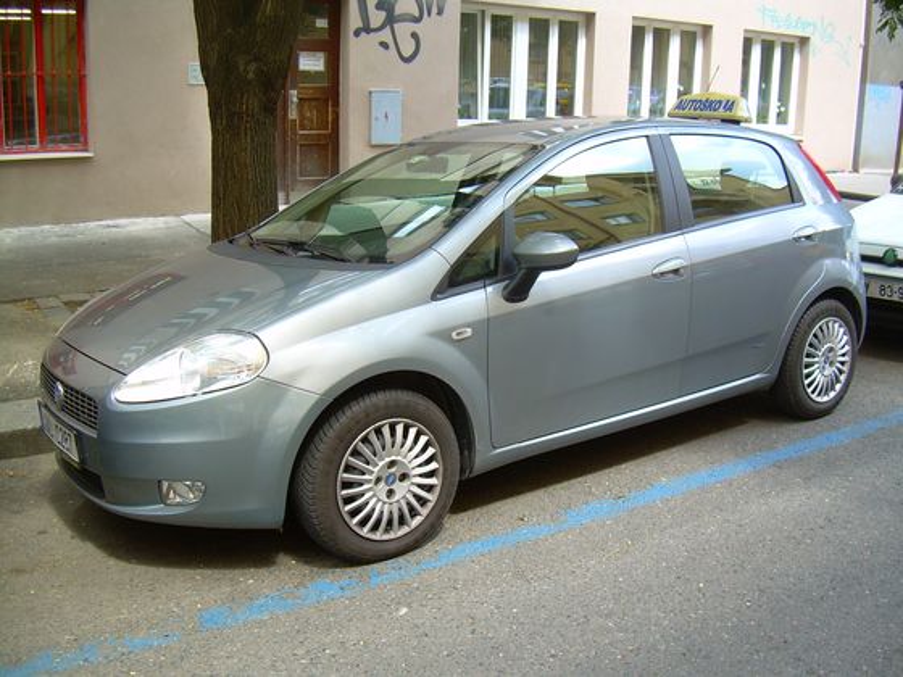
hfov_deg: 49.0
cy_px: 338
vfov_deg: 37.7
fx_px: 991
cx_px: 452
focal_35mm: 38
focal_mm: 6.3
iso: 50
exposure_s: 1/92.5
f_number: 2.8
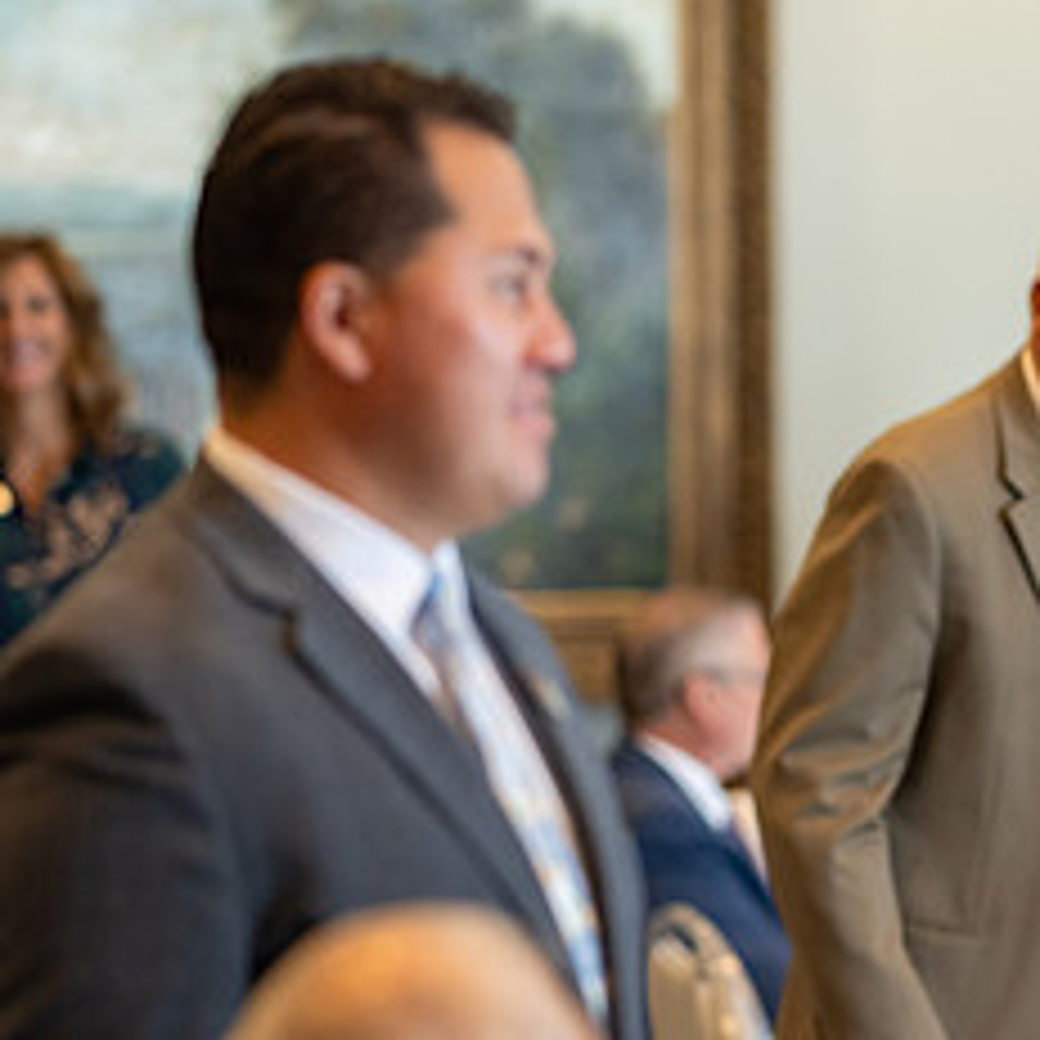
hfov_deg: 7.8
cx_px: 1162
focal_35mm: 224
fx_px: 7614
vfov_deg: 7.8
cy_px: 651
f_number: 2.2
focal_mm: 105
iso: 1000
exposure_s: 1/200
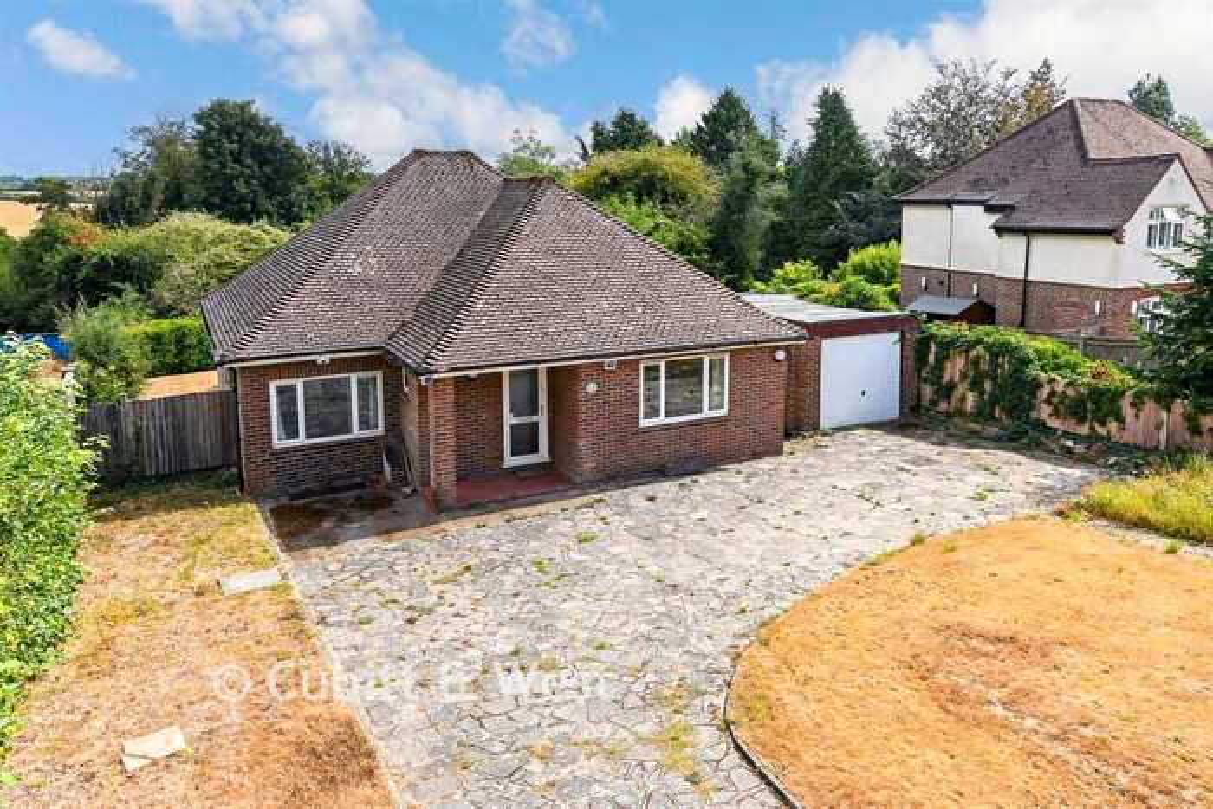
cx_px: 606
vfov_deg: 53.2
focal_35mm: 24
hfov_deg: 73.7
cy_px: 404
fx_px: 809
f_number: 11
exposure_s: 1/125
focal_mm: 16
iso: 250
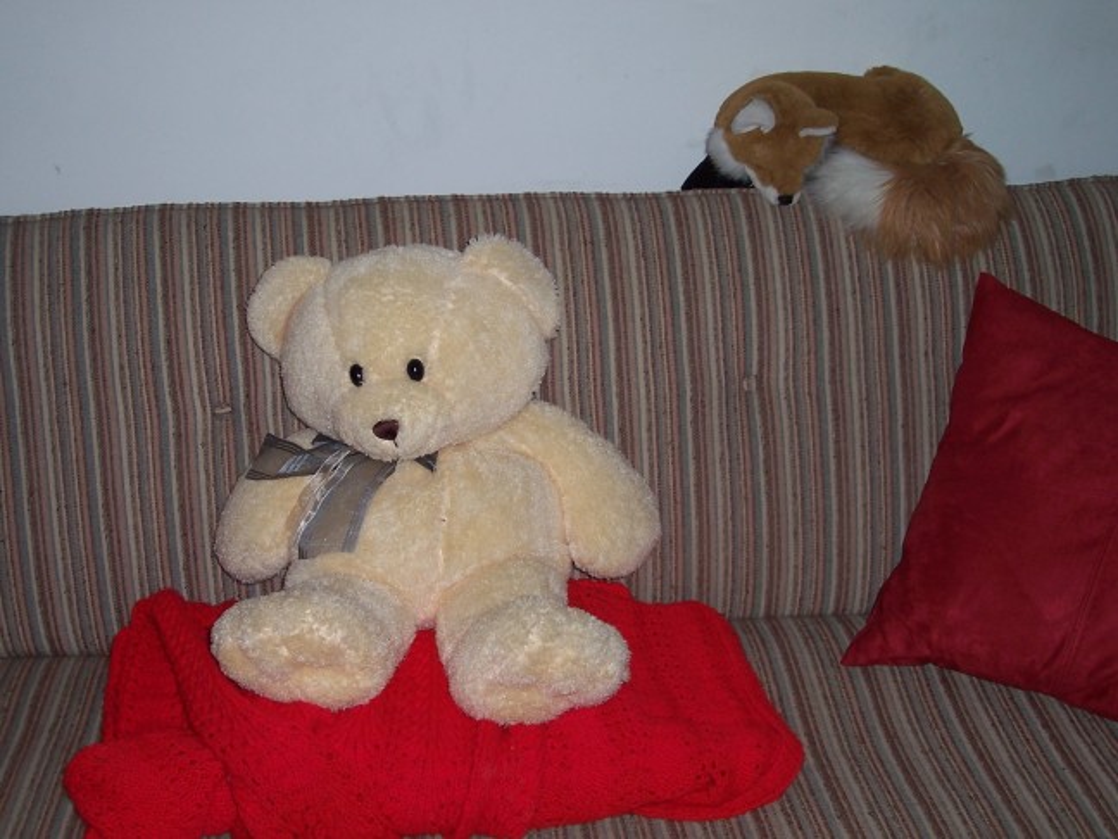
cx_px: 559
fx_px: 1356
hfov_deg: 44.8
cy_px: 420
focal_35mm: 42
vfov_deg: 34.3
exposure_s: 1/60
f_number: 3
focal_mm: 7
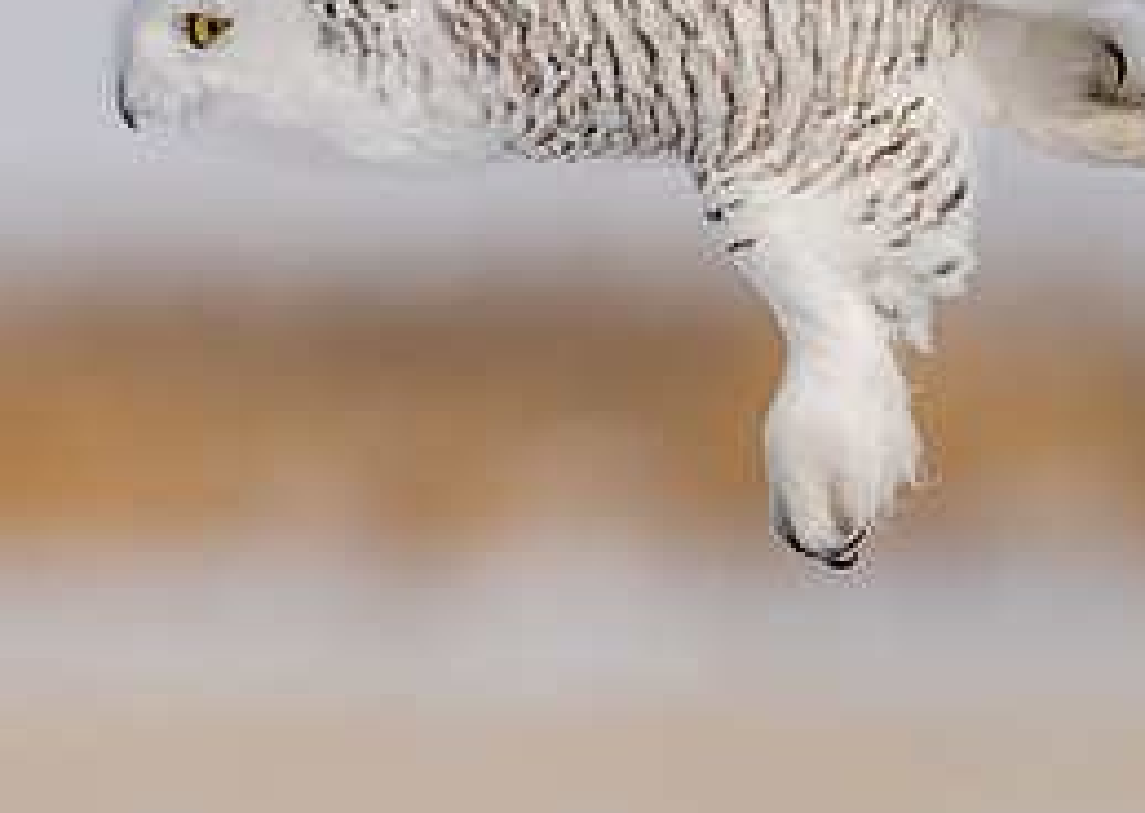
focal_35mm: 2000
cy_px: 61
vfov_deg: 0.7
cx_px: 107
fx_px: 64919
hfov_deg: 1.0
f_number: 5.6
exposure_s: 1/2500
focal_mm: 500
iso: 720
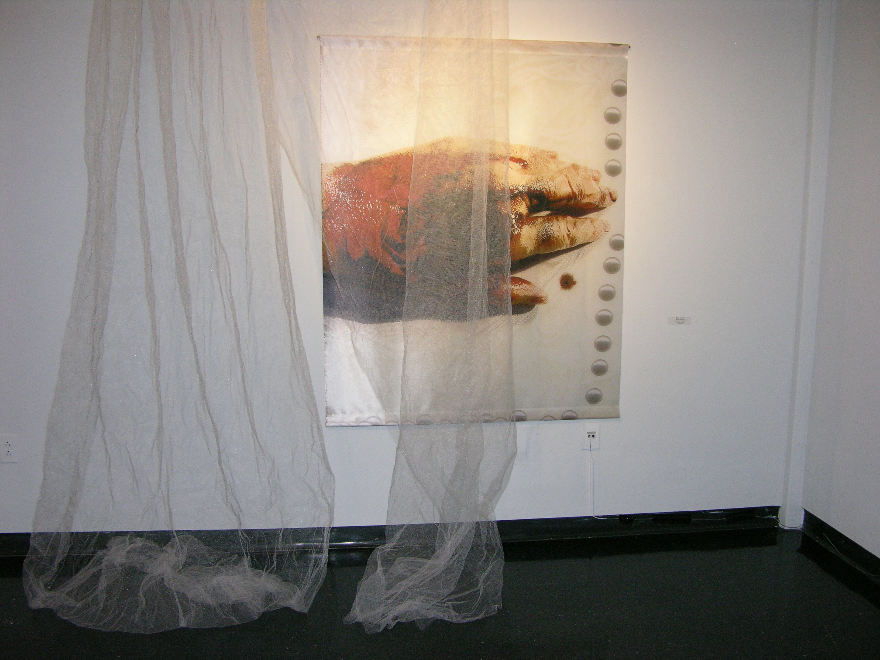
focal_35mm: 35
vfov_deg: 40.7
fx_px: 890
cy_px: 330
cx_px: 440
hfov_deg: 52.6
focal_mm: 8.9
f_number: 2.8
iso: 200
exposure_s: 1/60.1
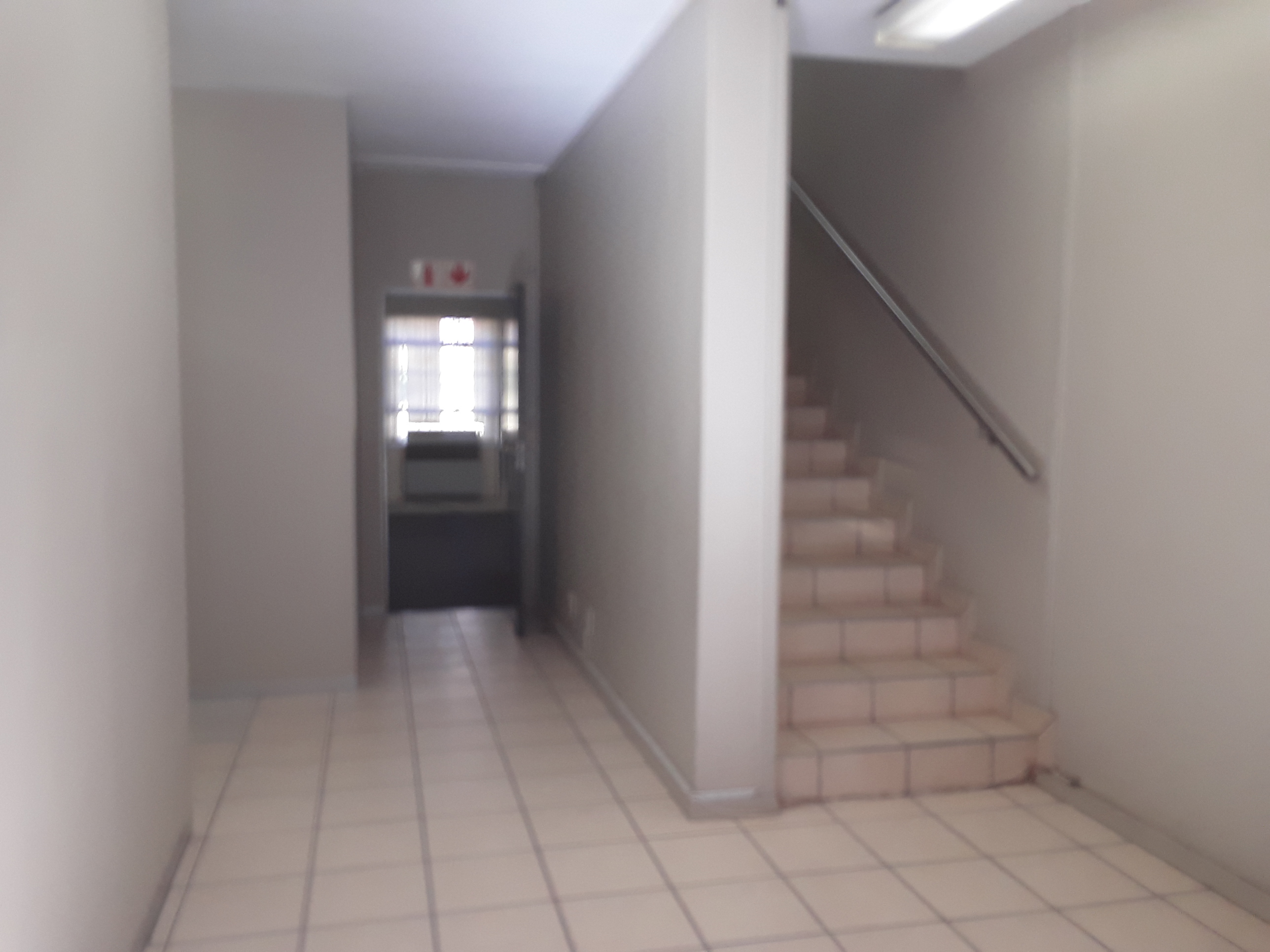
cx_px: 635
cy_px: 476
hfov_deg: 60.0
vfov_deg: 46.8
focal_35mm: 30
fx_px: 1101
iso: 64
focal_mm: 2.2
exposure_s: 1/50
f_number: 1.9
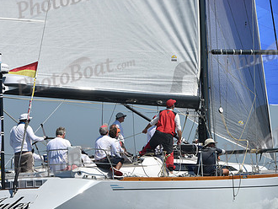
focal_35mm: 169
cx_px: 179
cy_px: 107
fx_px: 1358
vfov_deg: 8.8
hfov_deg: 11.7
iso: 250
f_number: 10
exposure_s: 1/1250
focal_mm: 100
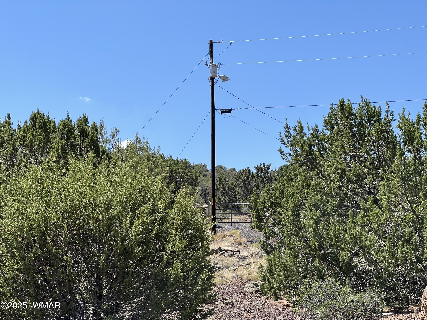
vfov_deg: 19.1
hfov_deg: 25.3
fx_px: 950
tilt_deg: +9.9
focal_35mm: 77
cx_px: 214
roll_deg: -0.3
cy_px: 160
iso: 32
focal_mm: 9
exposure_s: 1/608
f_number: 2.8
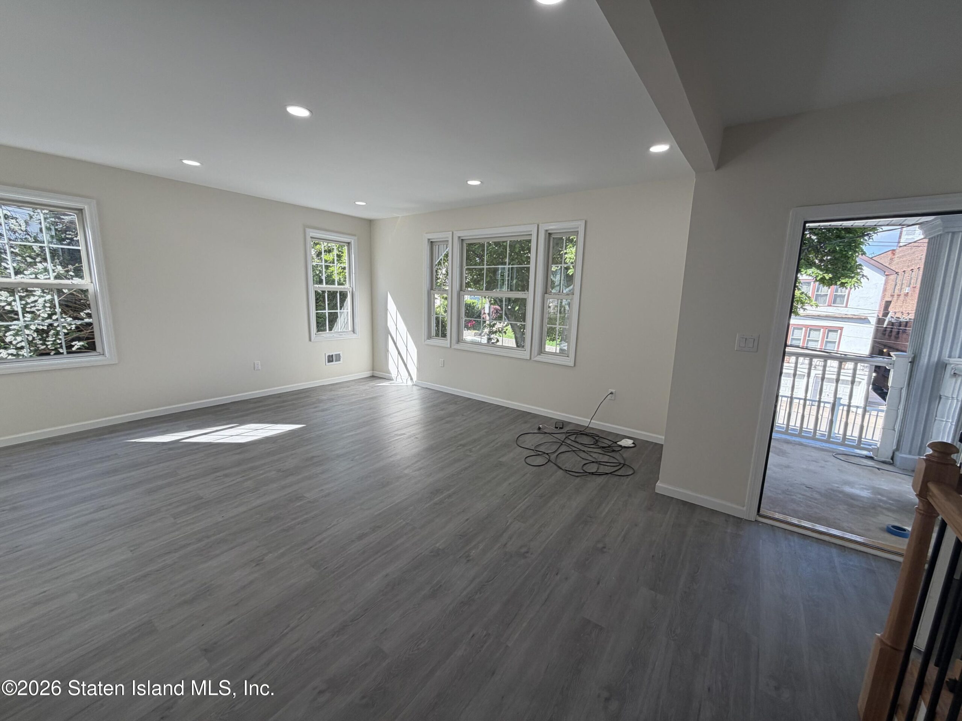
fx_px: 389
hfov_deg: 102.1
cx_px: 481
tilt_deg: -8.1
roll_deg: -1.1
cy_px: 360
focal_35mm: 14
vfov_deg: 85.7
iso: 50
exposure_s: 1/167
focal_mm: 2.22
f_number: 2.2
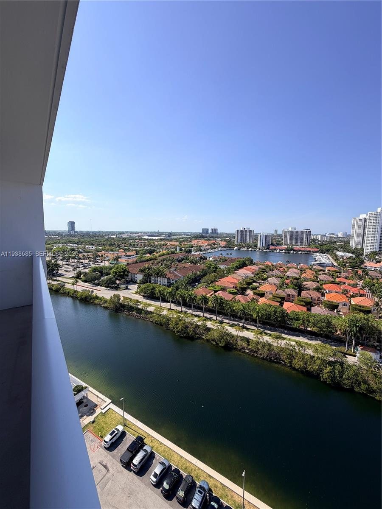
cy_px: 254
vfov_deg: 102.1
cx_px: 191
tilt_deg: -4.9
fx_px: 206
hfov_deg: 85.7
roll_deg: -1.7
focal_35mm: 14
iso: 20
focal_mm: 2.22
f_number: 2.2
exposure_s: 1/955
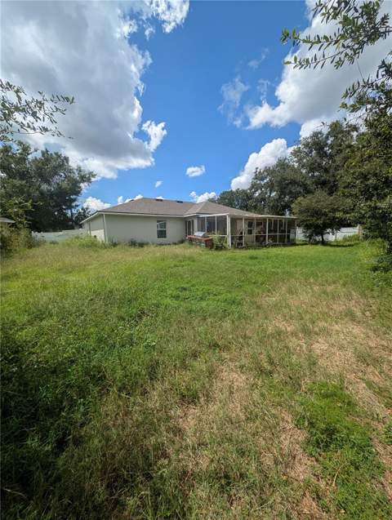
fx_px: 181
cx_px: 196
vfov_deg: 110.4
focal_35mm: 12
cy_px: 260
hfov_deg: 94.7
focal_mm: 2.23
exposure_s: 1/2625
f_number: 1.95
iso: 39
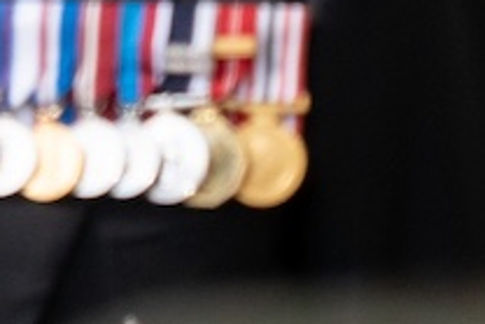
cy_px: -592
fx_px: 29025
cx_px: 797
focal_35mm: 2153
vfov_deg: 0.6
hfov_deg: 1.0
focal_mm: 374
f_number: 6.3
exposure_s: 1/2000
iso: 1600
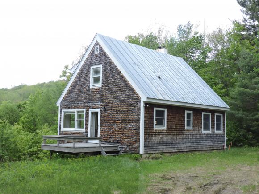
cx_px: 130
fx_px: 322
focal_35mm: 43
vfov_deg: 33.6
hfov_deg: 43.8
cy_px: 97
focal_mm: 7.7
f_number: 3.4
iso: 100
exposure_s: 1/160
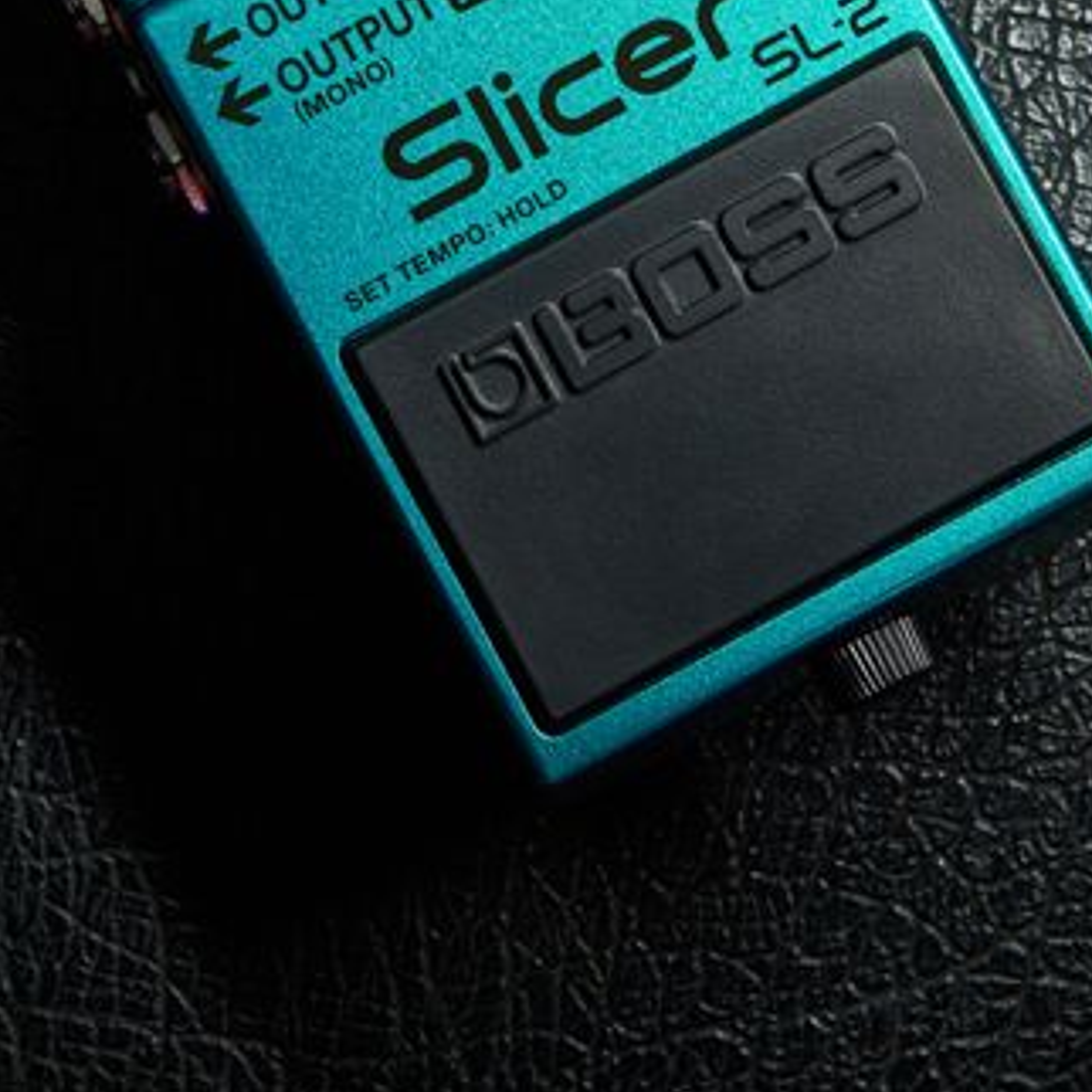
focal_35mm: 132
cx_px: 548
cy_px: 15
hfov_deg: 13.2
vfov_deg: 13.1
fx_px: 4711
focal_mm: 50
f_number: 10
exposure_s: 1/4
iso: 100
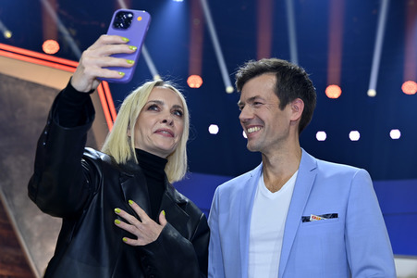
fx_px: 544
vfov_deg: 28.6
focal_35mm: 47
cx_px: 208
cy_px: 139
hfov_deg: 41.9
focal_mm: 47
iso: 1000
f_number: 4
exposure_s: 1/200
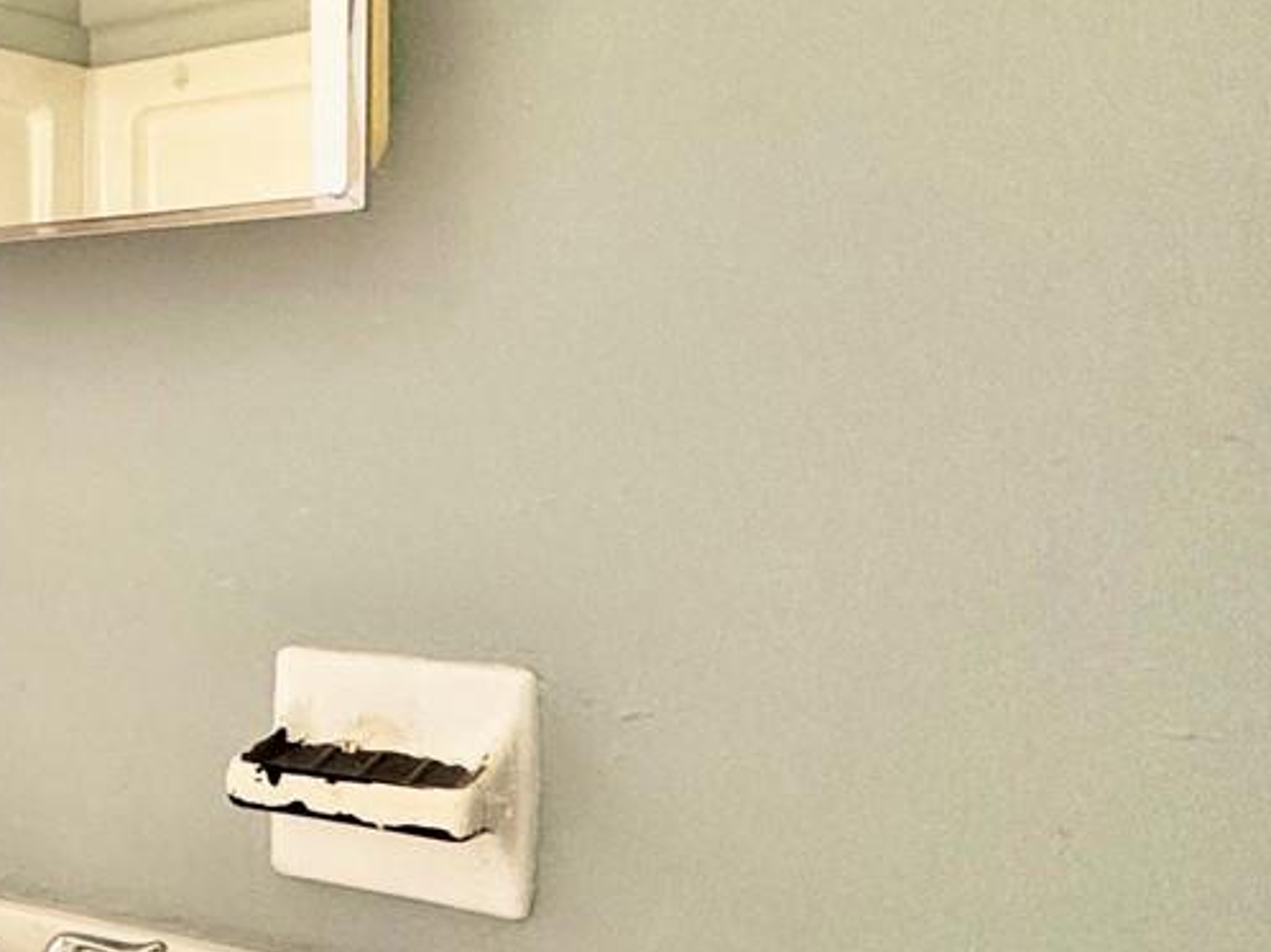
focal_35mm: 45
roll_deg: -0.3
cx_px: -526
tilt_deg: -1.1
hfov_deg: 29.8
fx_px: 1651
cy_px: 447
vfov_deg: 32.1
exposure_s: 1/120
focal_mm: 2.22
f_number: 2.2
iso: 250
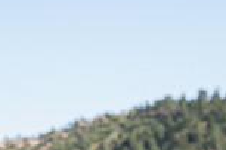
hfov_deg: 10.0
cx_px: -95
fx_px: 1255
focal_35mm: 200
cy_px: 263
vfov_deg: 6.7
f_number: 5
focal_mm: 50
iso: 100
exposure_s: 1/200
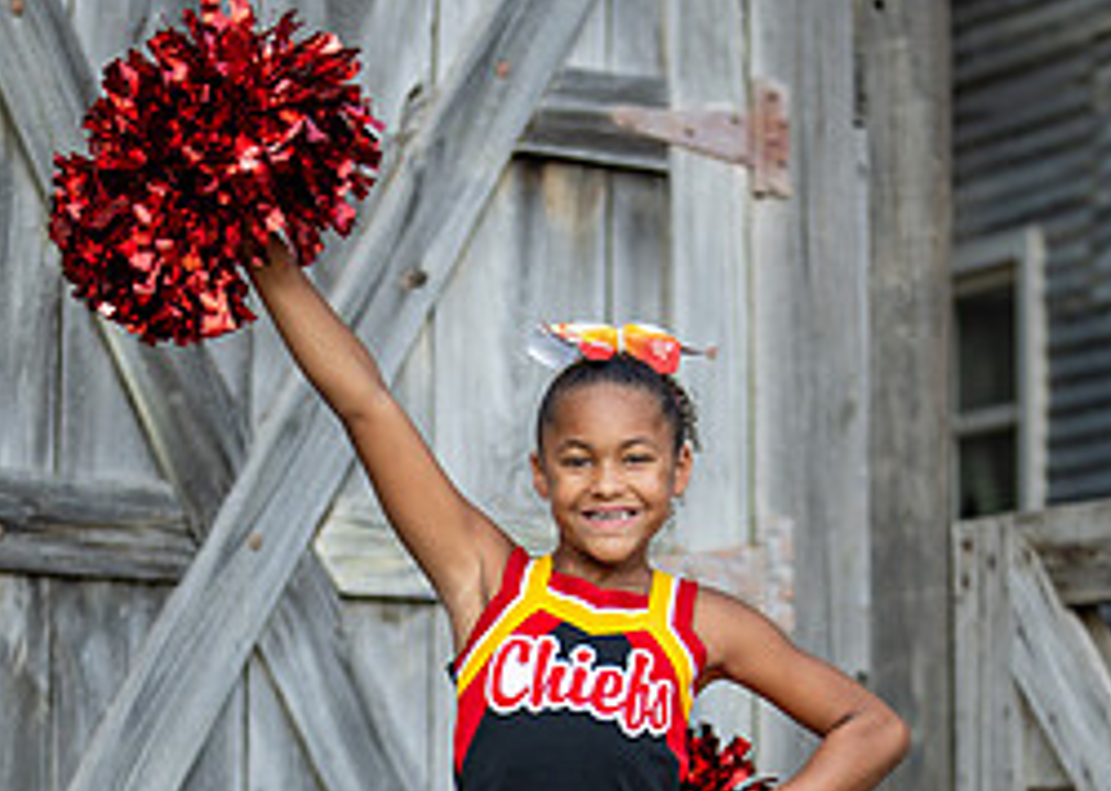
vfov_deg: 11.0
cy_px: 868
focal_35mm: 129
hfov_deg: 15.6
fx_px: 4066
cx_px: 627
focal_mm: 50
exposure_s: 1/2000
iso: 125
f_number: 1.2
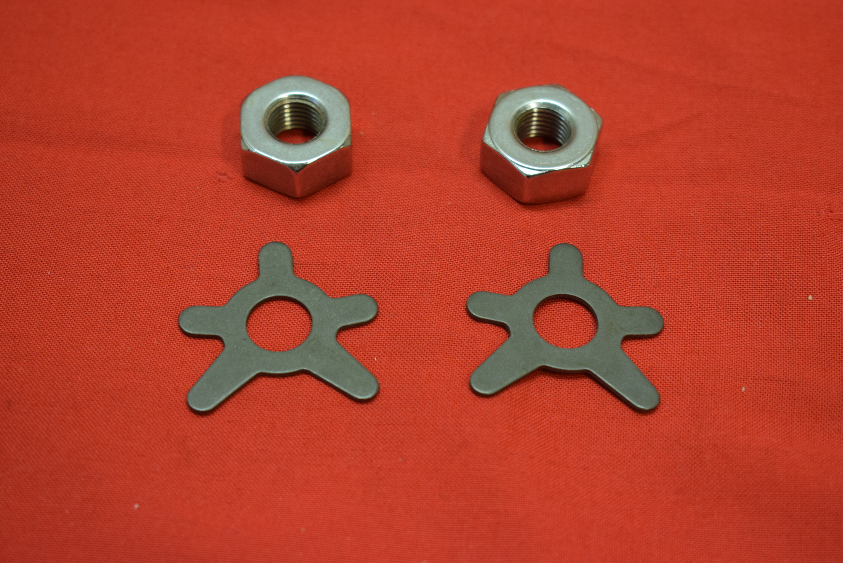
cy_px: 282
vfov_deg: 18.9
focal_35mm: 72
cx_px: 422
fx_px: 1686
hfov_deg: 28.1
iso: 800
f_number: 5.3
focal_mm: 48
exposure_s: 1/60
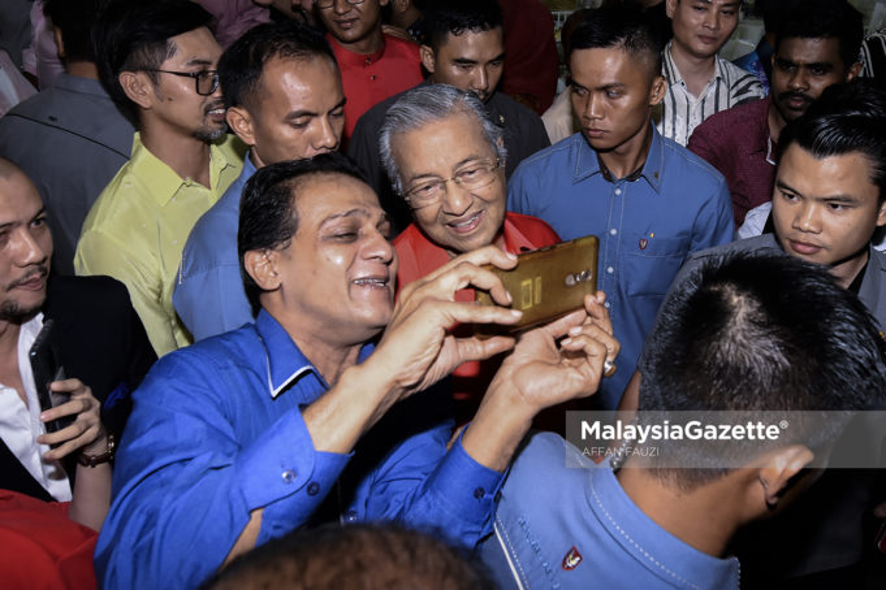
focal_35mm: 21
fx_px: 517
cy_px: 295
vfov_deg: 59.5
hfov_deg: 81.2
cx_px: 443
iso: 1000
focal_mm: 14
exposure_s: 1/125
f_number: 4
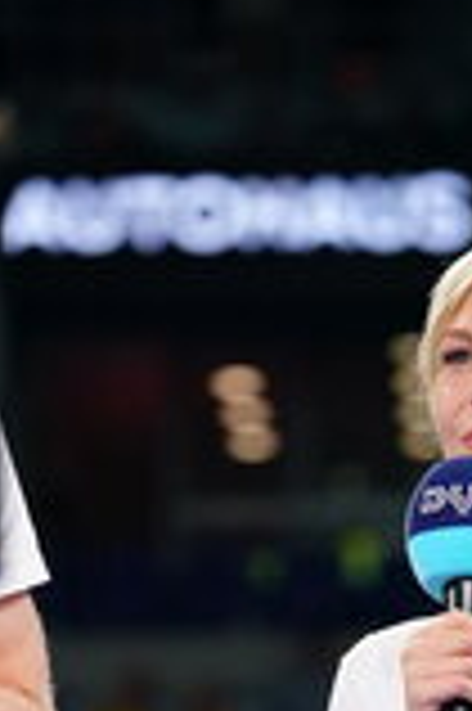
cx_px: 418
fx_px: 8080
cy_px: 1314
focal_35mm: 410
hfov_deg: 3.3
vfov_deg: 5.0
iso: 2500
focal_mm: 108
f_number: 2.8
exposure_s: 1/1600
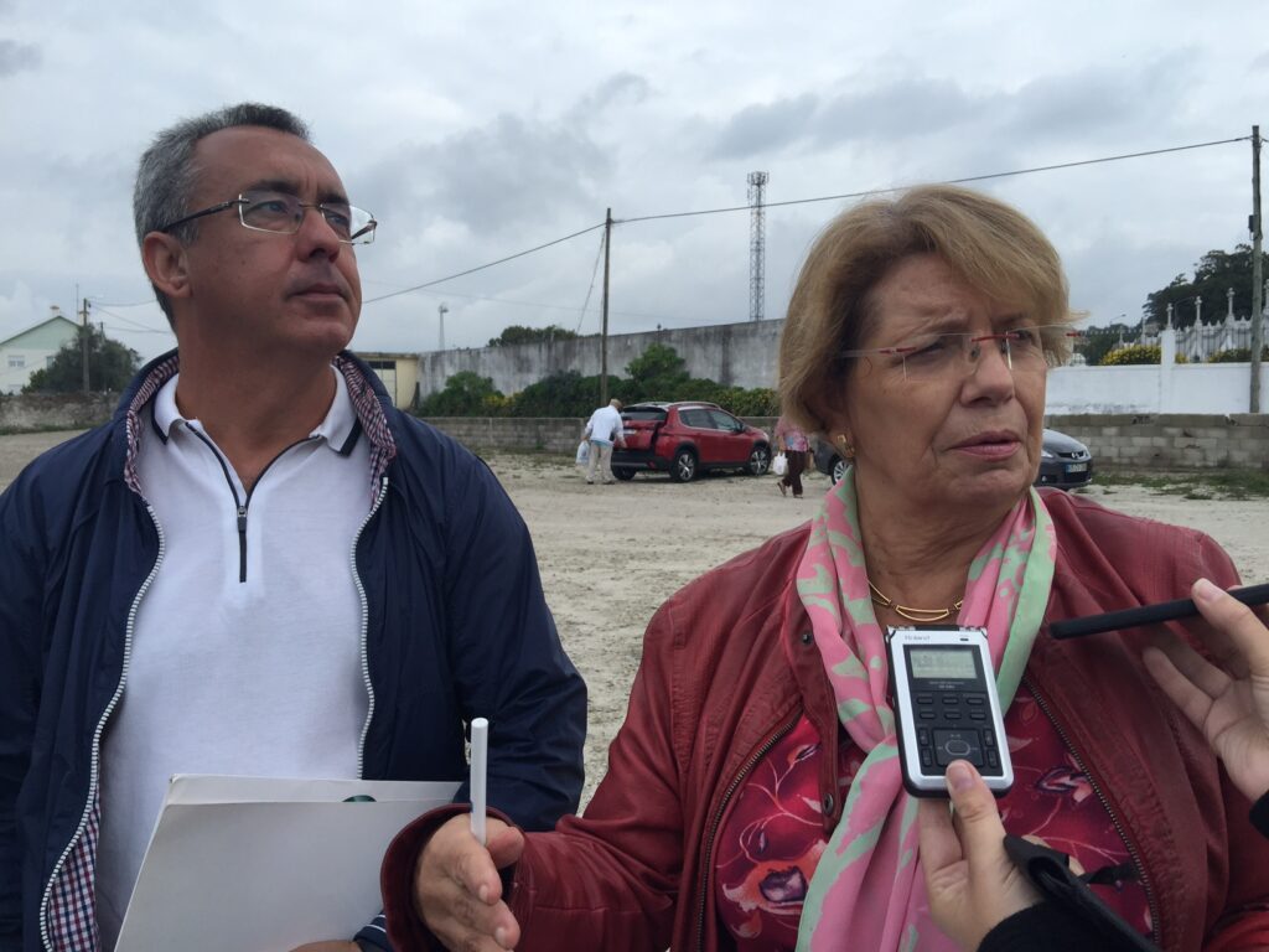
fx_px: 1063
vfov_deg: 48.2
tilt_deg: -2.5
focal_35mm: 29
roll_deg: -0.9
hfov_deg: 61.7
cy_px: 476
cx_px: 634
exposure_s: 1/1319
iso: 32
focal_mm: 4.15
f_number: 2.2
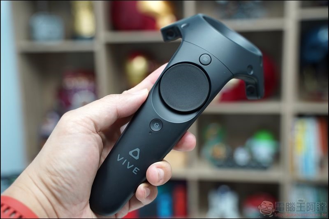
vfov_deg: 31.1
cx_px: 164
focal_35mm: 43
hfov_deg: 45.5
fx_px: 393
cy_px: 110
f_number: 3.5
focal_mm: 43
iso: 640
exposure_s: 1/60
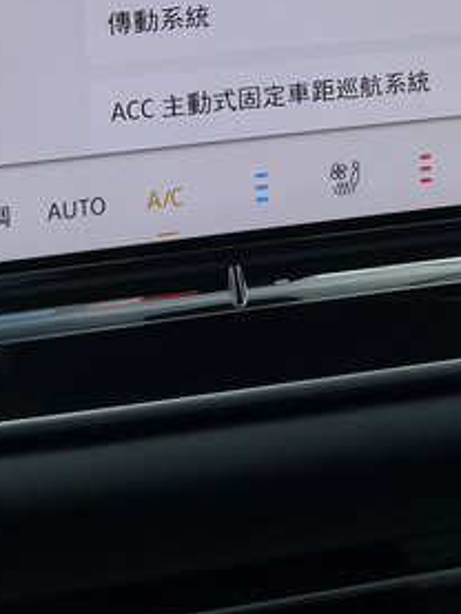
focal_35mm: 90
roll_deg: -2.1
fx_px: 1597
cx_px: 441
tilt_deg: -11.2
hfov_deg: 16.2
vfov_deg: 20.2
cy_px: -157
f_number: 1.78
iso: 80
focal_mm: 6.76
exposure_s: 1/1618
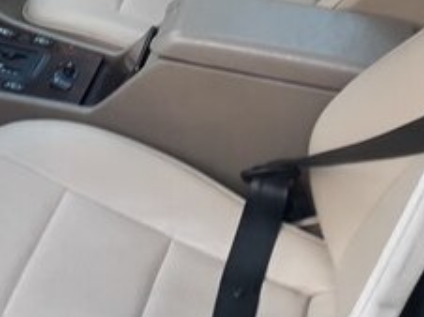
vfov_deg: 17.8
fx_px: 967
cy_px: -48
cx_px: 4
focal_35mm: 79
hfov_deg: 23.7
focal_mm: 3.71
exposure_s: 1/50
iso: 80
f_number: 1.7
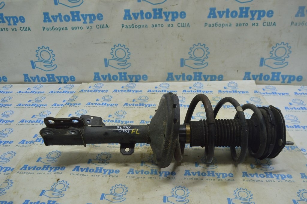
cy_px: 102
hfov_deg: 59.5
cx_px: 154
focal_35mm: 32
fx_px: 268
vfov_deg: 41.6
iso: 400
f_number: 5.6
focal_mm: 21
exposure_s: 1/40
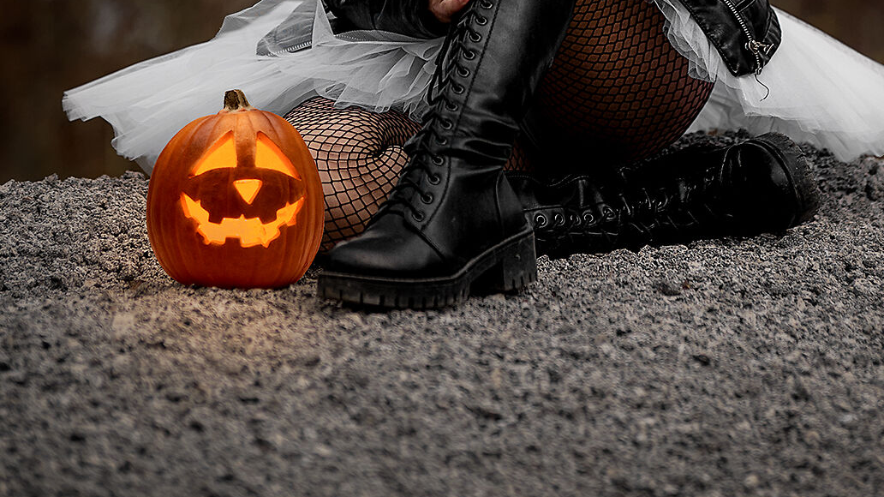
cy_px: -326
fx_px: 4851
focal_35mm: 207
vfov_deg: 5.8
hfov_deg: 10.4
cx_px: 499
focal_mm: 85
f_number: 1.8
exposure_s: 1/4000
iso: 100
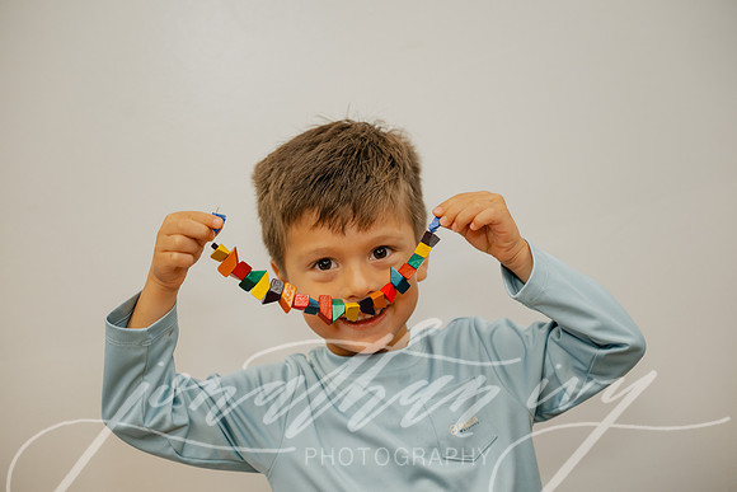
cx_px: 368
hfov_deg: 30.5
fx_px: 1351
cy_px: 246
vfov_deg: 20.6
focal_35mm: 66
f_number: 2.8
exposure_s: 1/200
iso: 1000
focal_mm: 66
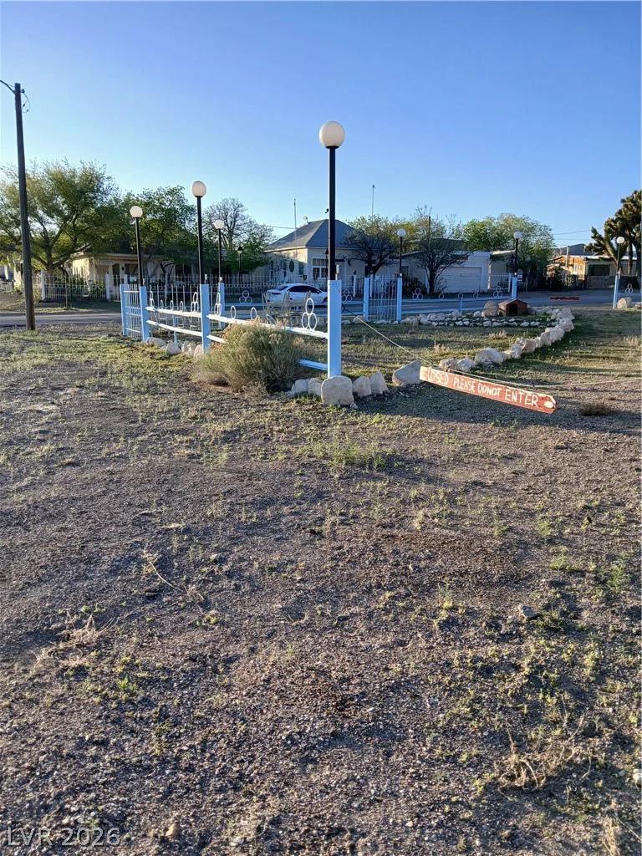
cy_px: 428
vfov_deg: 67.3
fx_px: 643
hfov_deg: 53.1
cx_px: 321
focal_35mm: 26
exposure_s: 1/304
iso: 20
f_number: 1.8
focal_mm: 3.98
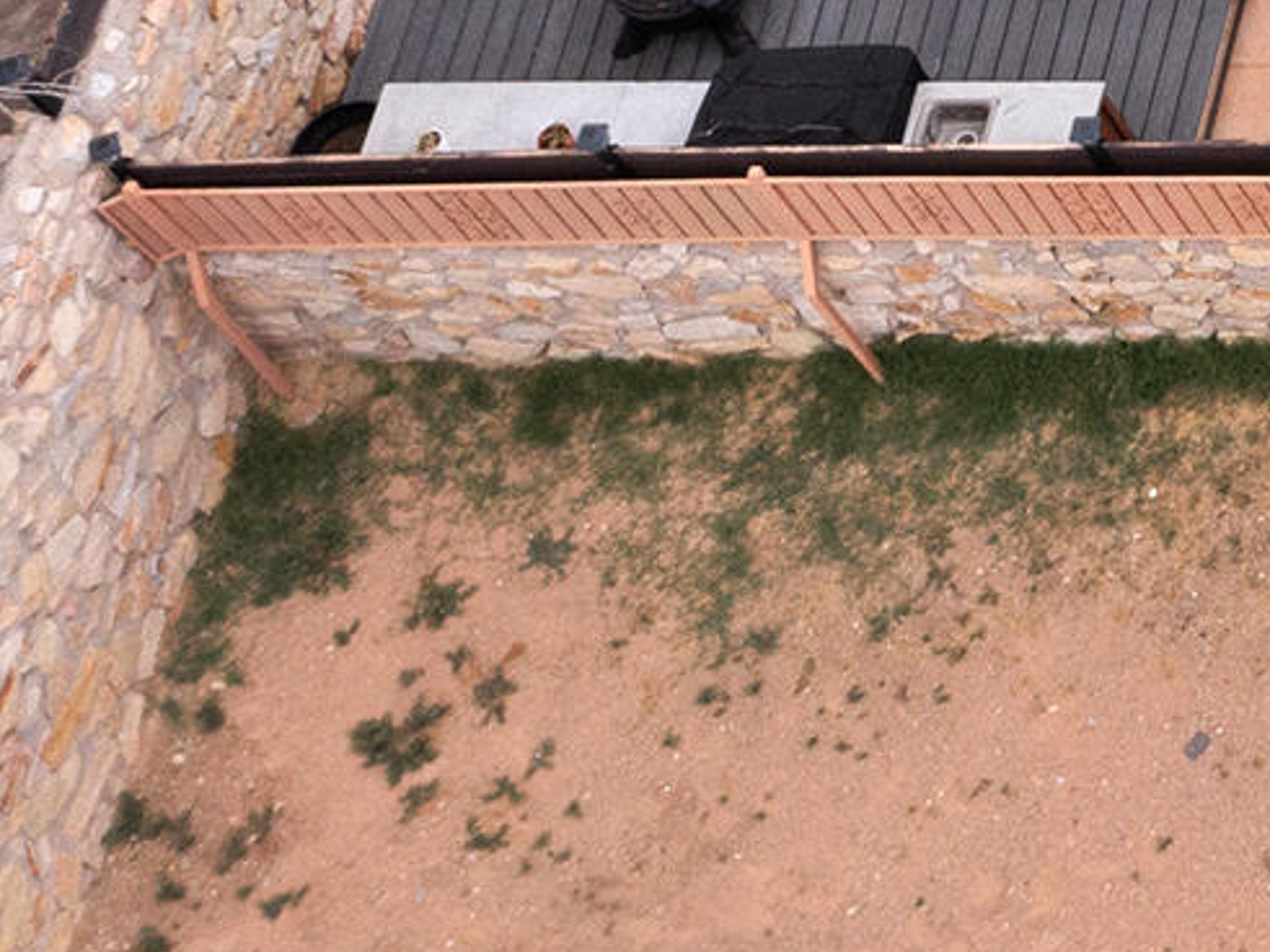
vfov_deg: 9.3
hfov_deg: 10.8
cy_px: -1033
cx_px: 3300
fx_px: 5429
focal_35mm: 148
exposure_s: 1/200
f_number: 5
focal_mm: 10.26
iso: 100
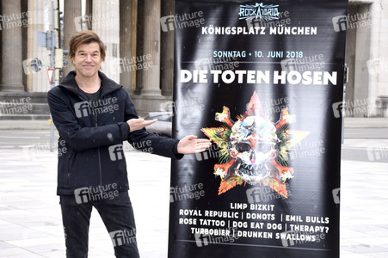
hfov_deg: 27.0
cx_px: 194
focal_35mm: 75
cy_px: 129
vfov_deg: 18.2
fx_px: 808
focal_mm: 50
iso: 200
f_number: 6.3
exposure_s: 1/125
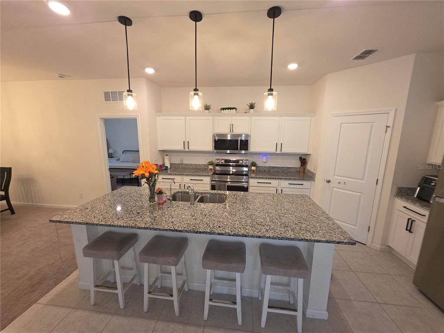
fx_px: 167
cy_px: 166
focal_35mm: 13
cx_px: 222
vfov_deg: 89.9
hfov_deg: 106.2
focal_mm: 2.2
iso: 100
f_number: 1.9
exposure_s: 1/60
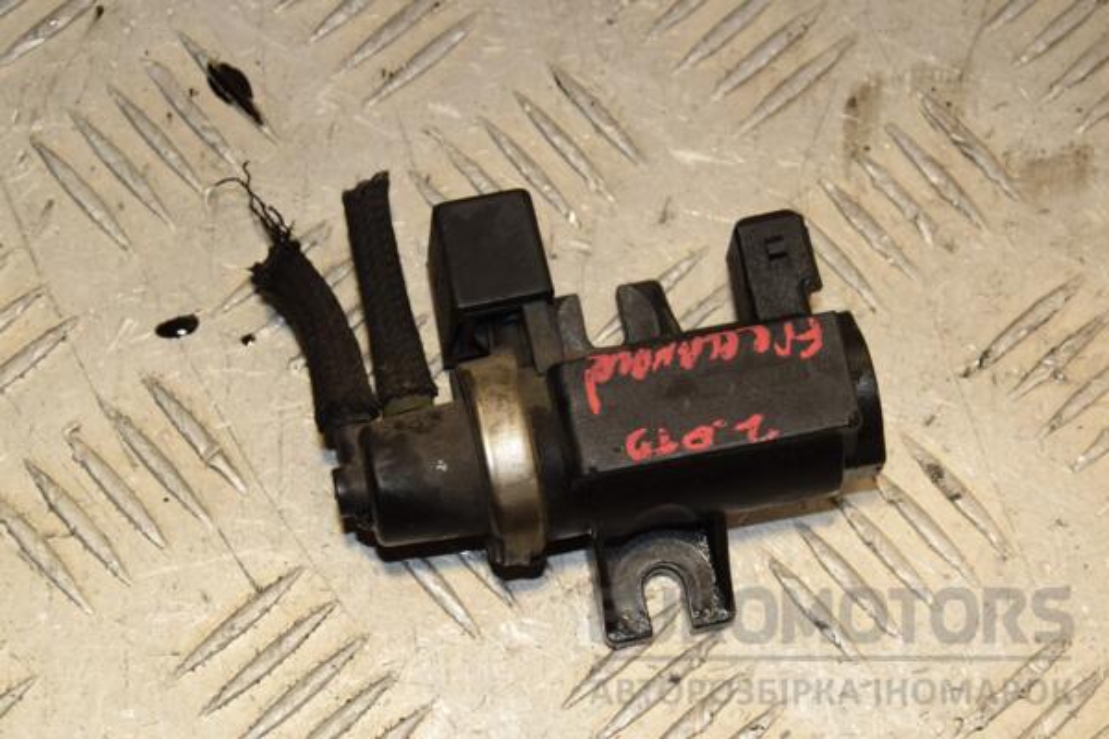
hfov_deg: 17.1
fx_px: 3696
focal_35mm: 120
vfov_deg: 11.4
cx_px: 554
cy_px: 370
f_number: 9
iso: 800
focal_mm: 80
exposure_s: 1/200
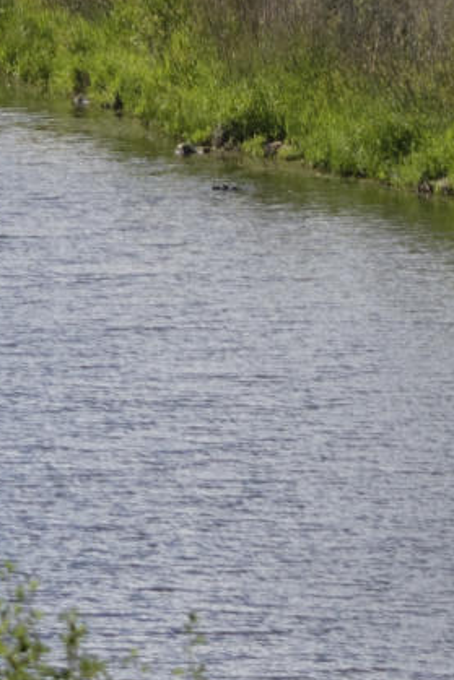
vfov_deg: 4.1
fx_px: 9488
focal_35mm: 502
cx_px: -382
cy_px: -693
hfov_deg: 2.7
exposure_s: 1/4000
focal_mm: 70
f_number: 5.6
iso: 500
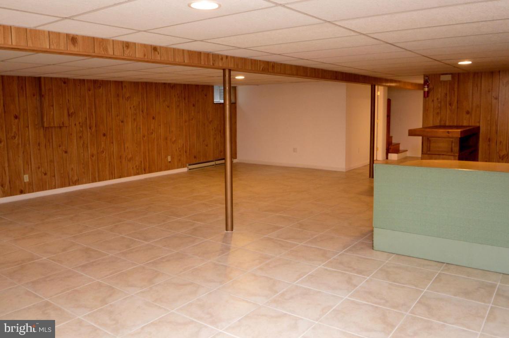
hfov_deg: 64.6
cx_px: 254
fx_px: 403
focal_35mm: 28
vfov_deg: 45.6
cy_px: 169
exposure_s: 1/60
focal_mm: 19
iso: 1800
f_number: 4.2
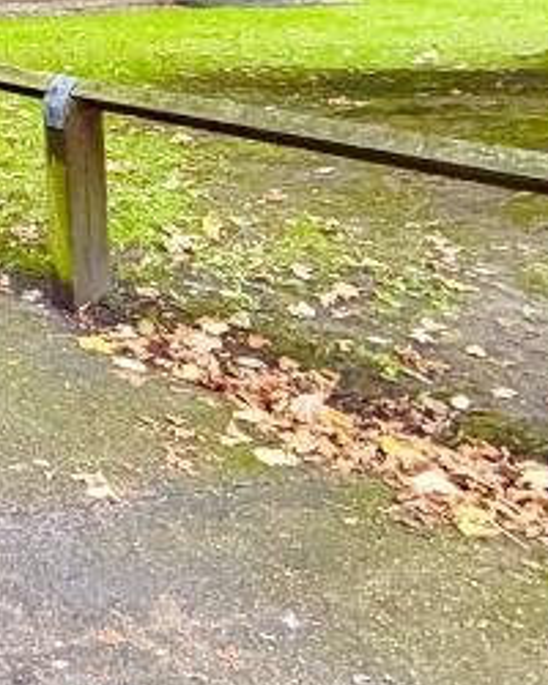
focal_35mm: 56
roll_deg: +0.9
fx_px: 1135
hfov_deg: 16.3
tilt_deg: +2.3
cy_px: -159
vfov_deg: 28.7
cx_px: -682
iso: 320
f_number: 2.2
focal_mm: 2.22
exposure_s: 1/108
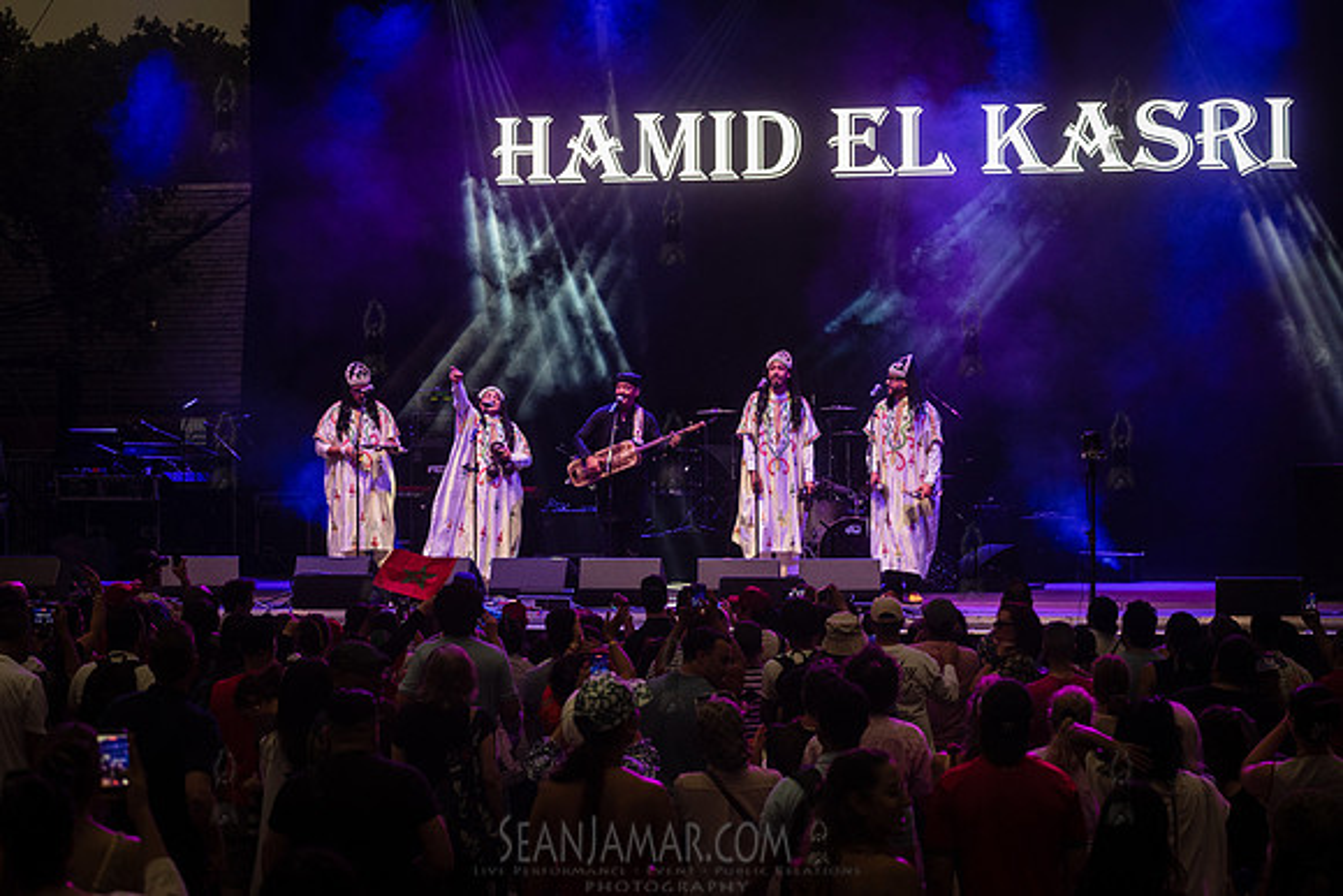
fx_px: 3755
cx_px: 672
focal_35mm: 101
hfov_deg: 20.3
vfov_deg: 13.6
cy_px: 448
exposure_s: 1/400
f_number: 4.5
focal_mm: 100
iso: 2500
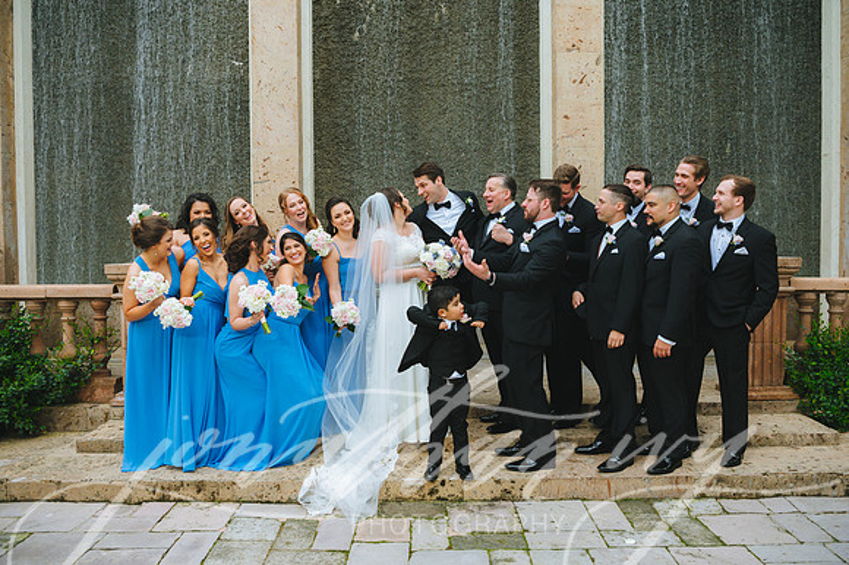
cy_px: 282
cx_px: 424
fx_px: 707
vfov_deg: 43.6
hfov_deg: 62.0
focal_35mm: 30
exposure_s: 1/200
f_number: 3.5
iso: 1000
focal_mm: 30
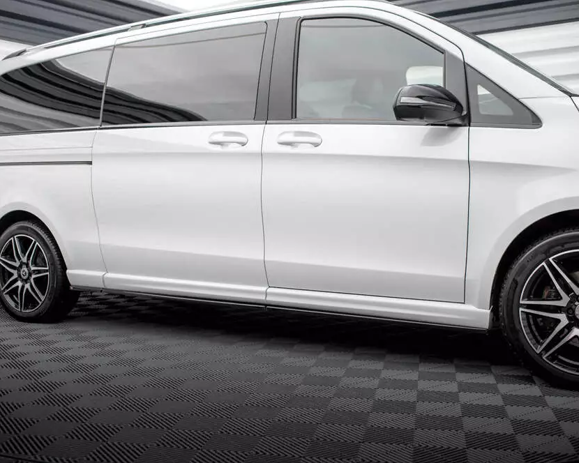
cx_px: 264
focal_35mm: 41
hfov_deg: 44.7
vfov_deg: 36.5
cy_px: 237
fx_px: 703
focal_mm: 35
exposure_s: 1/125
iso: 500
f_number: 2.5
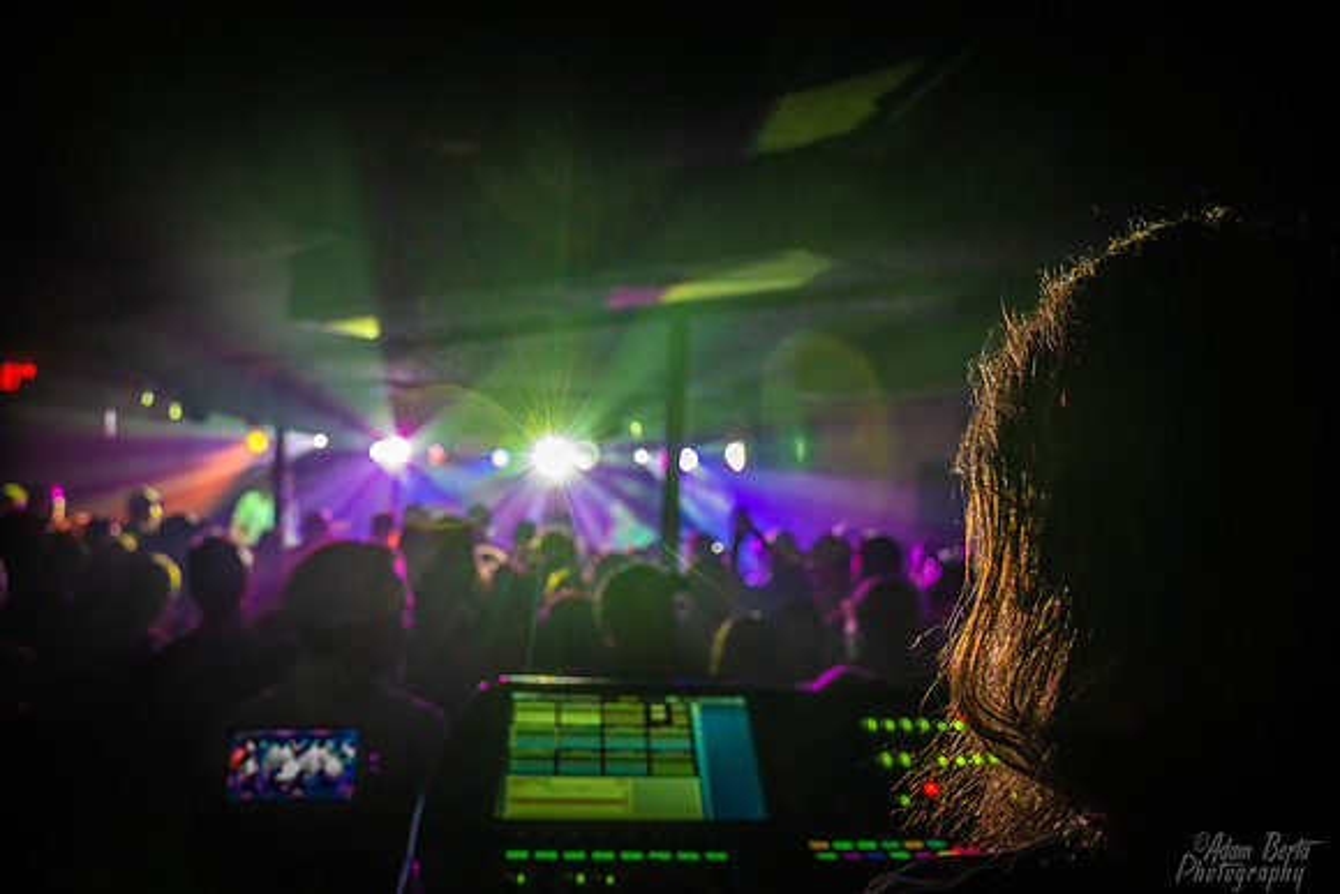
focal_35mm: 29
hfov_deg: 64.2
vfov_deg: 45.4
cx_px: 679
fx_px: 1068
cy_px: 447
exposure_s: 1/60
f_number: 5
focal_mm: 28
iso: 3200
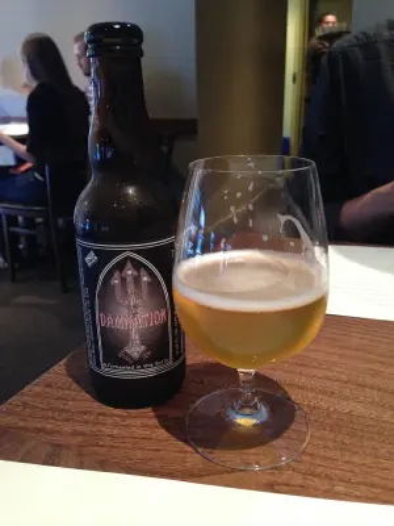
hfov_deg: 42.9
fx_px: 501
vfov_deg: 55.4
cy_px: 263
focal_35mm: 33
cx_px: 197
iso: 400
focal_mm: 4.12
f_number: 2.4
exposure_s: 1/15
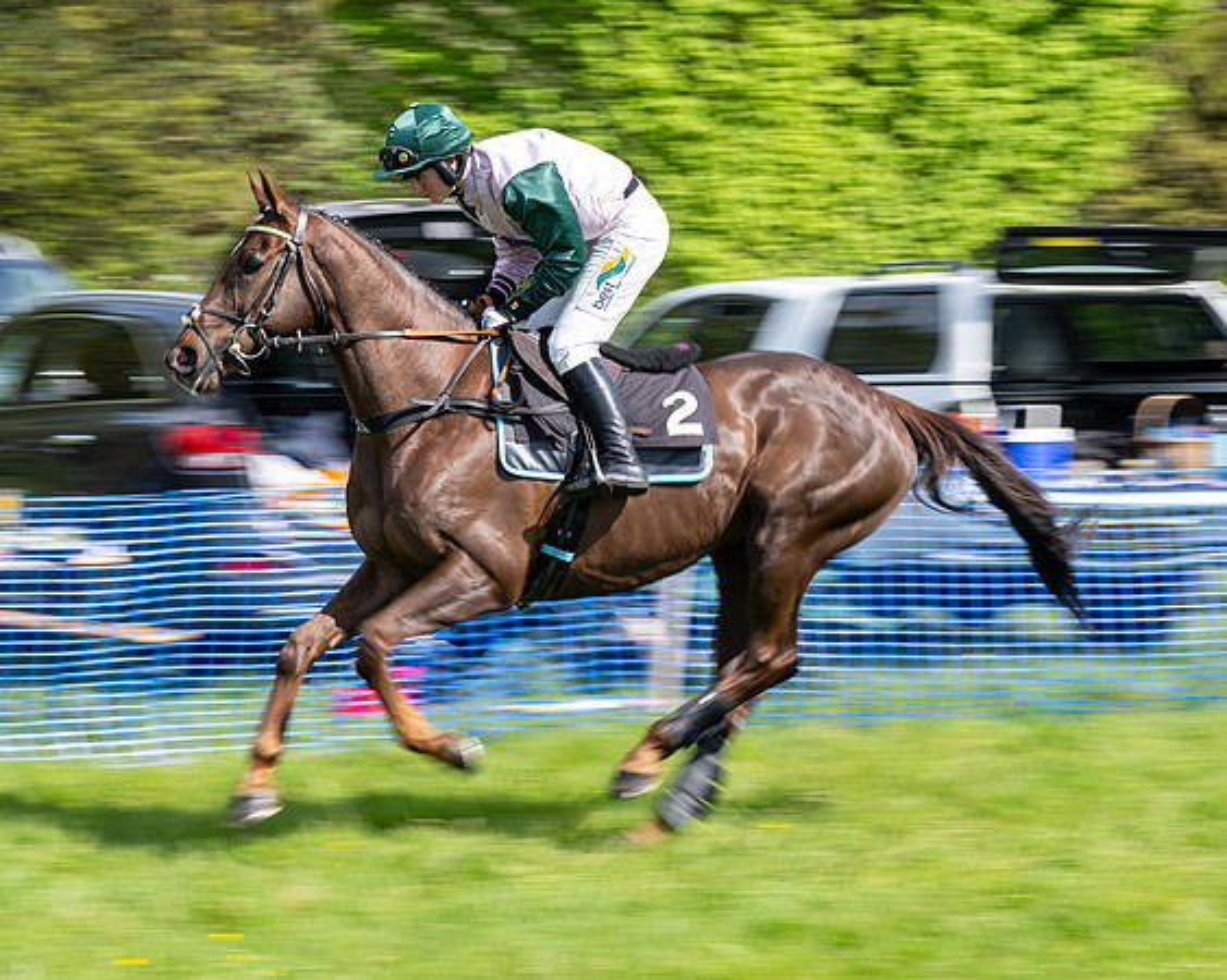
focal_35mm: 148
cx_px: 522
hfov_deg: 13.0
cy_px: 470
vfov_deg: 10.4
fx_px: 5379
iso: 100
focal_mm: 98
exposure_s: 1/100
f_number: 8
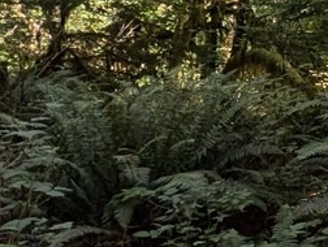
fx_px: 722
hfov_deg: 16.4
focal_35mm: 76
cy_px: -32
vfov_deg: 18.6
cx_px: 721
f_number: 1.95
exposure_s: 1/114
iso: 36
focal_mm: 2.23
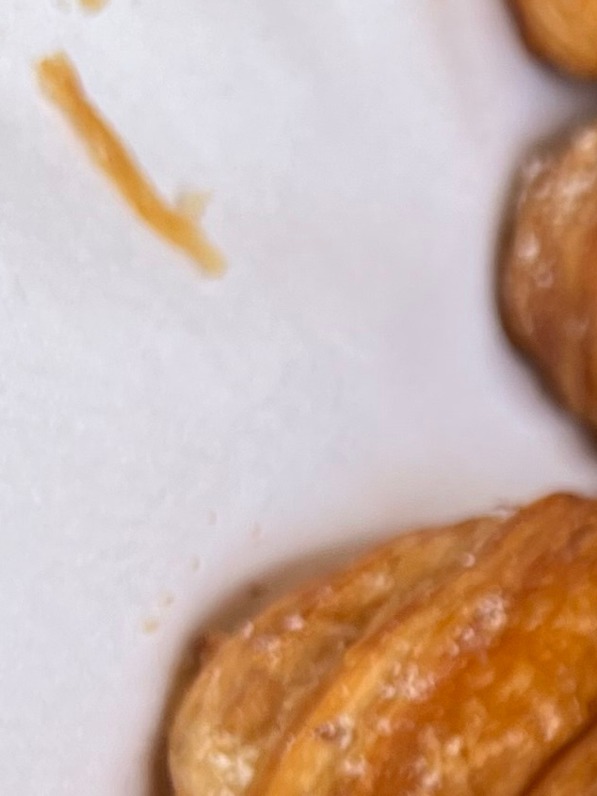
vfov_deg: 15.5
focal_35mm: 124
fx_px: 2851
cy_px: 856
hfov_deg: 11.0
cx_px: 1154
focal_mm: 5.7
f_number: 1.5
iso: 50
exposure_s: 1/121
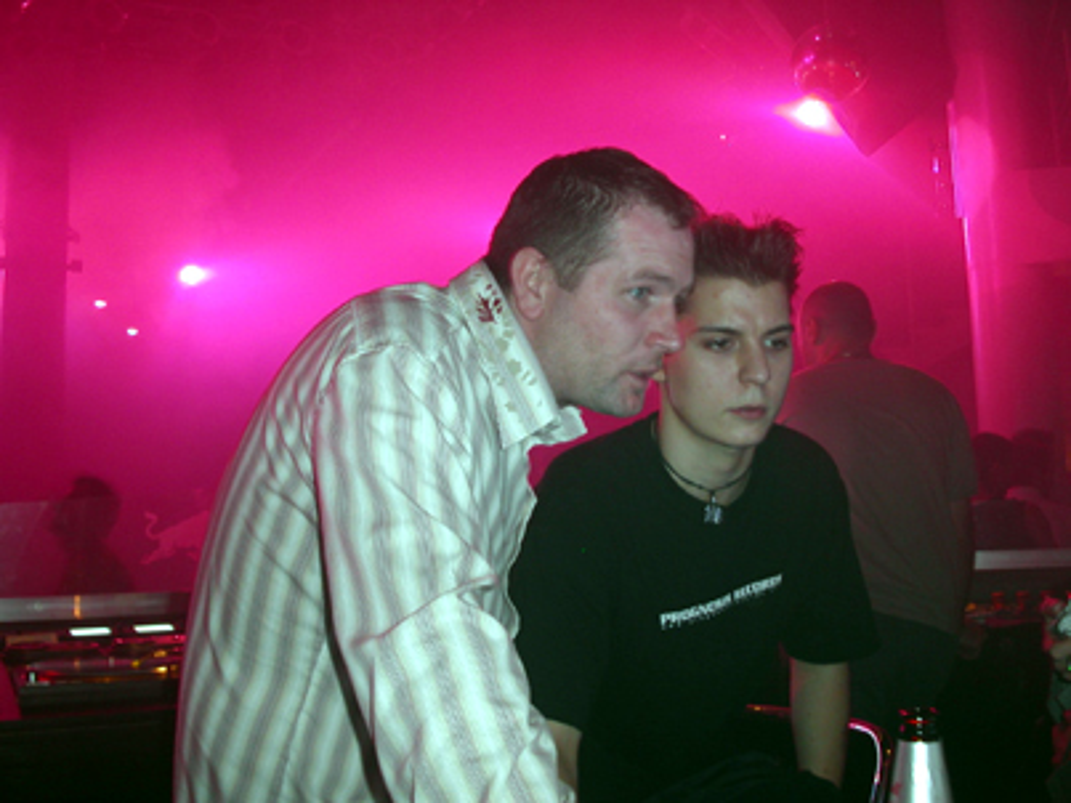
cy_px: 402
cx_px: 536
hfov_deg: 49.0
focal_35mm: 38
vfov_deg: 37.7
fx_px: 1175
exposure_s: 1/3
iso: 100
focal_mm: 7.8
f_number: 2.8
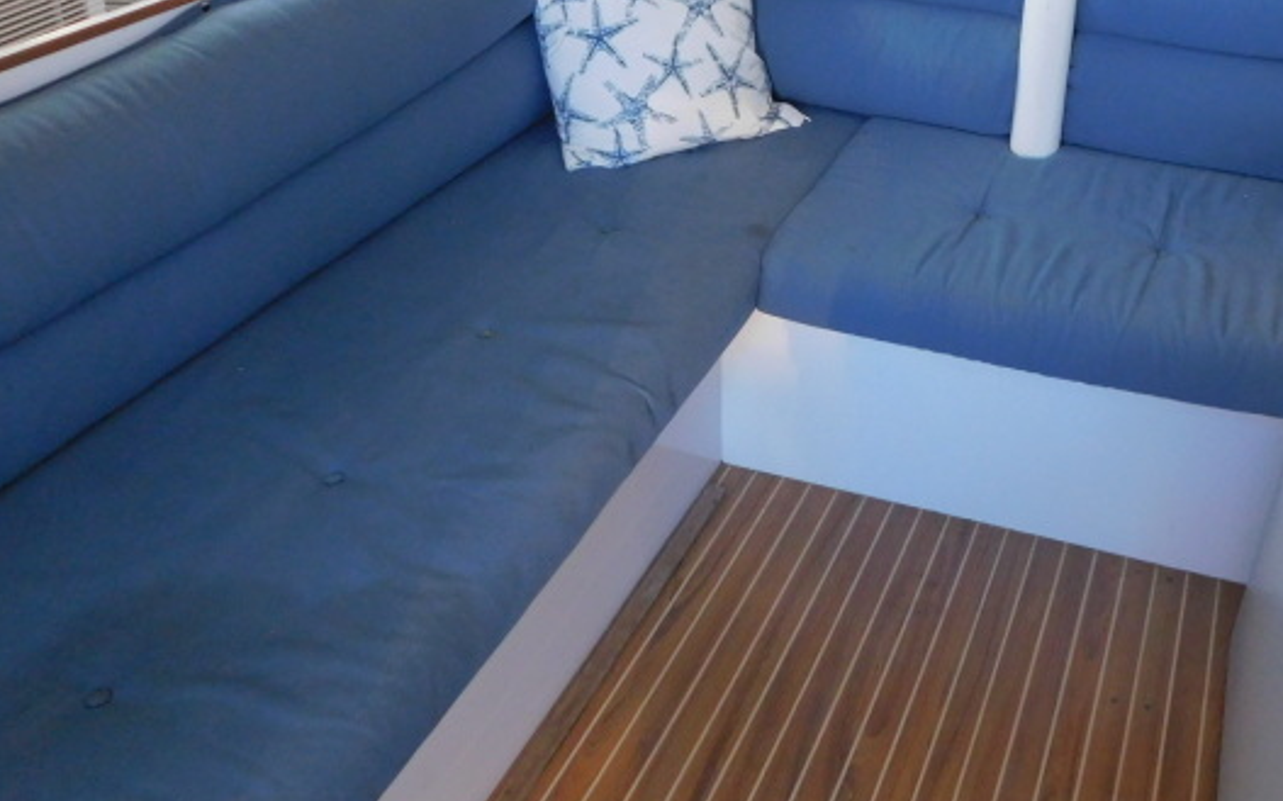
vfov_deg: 33.2
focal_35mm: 37
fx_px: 1293
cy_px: 136
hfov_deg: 51.6
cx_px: 874
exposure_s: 1/25
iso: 400
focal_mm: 4
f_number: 3
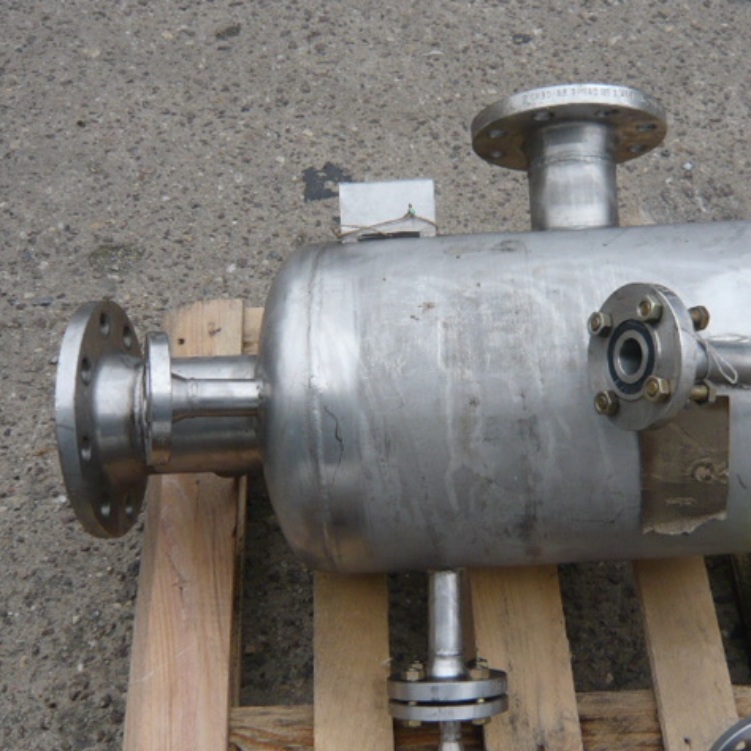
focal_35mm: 43
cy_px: 377
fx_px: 1055
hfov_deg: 38.8
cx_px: 488
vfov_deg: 39.2
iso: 100
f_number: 2.8
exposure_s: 1/320
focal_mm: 4.6
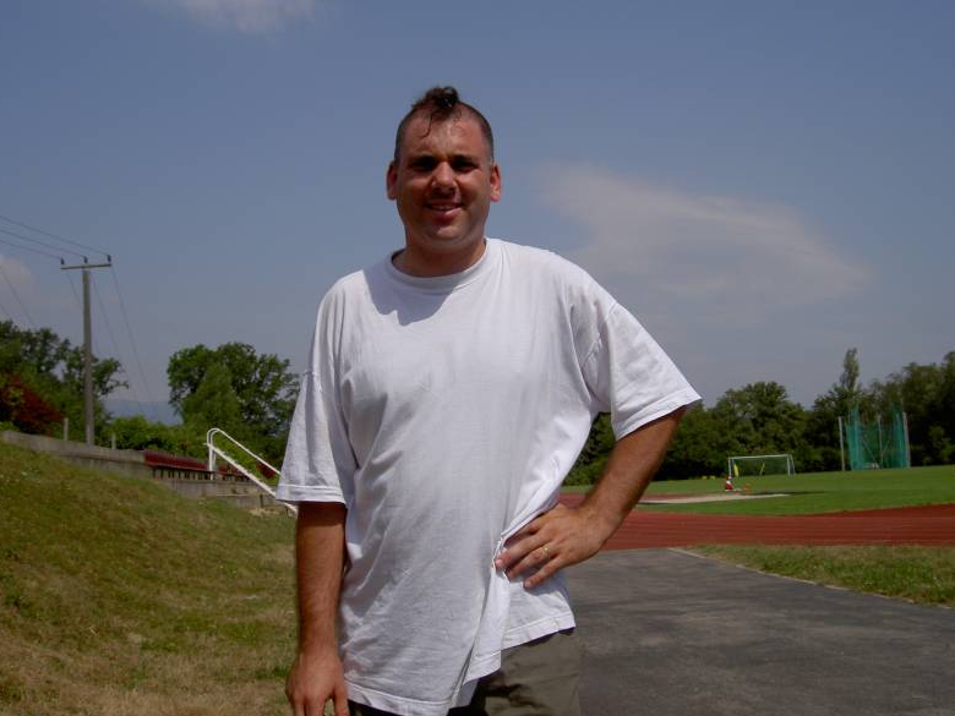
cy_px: 357
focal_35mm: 40
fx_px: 1104
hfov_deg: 46.8
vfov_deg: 36.0
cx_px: 471
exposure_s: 1/1600
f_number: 4.7
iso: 100
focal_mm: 8
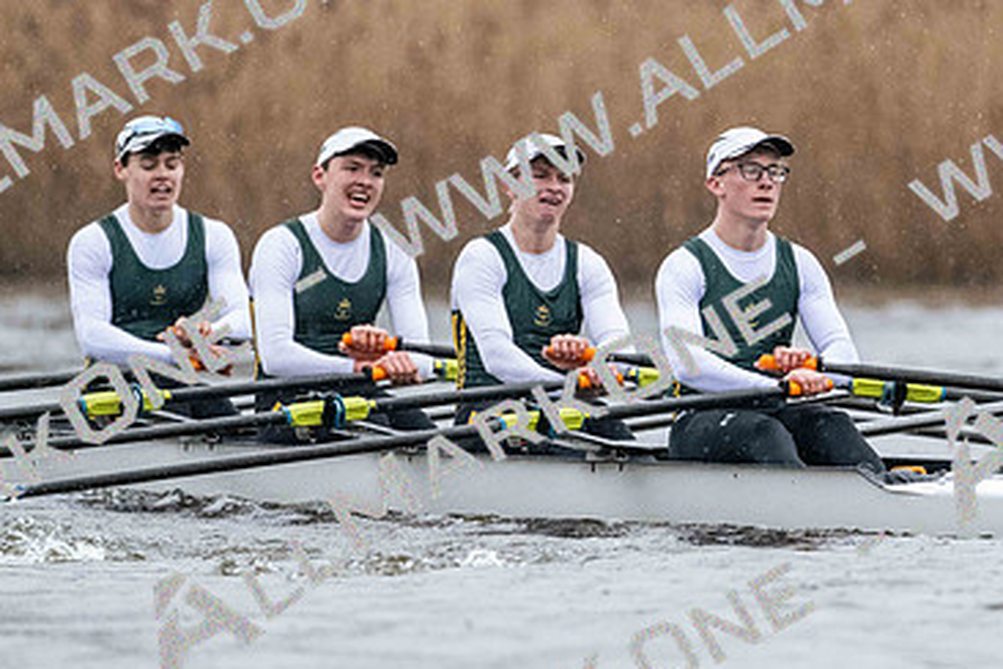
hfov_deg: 3.3
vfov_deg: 2.2
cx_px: 710
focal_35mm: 634
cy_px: 267
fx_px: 17663
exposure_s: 1/1600
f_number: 4.5
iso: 6400
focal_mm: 400
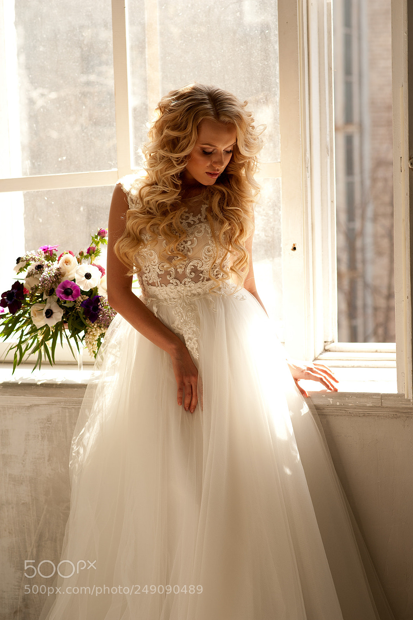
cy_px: 310
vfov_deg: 23.9
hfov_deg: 16.1
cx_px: 206
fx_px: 1464
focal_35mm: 85
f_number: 4
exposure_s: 1/200
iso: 125
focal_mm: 85
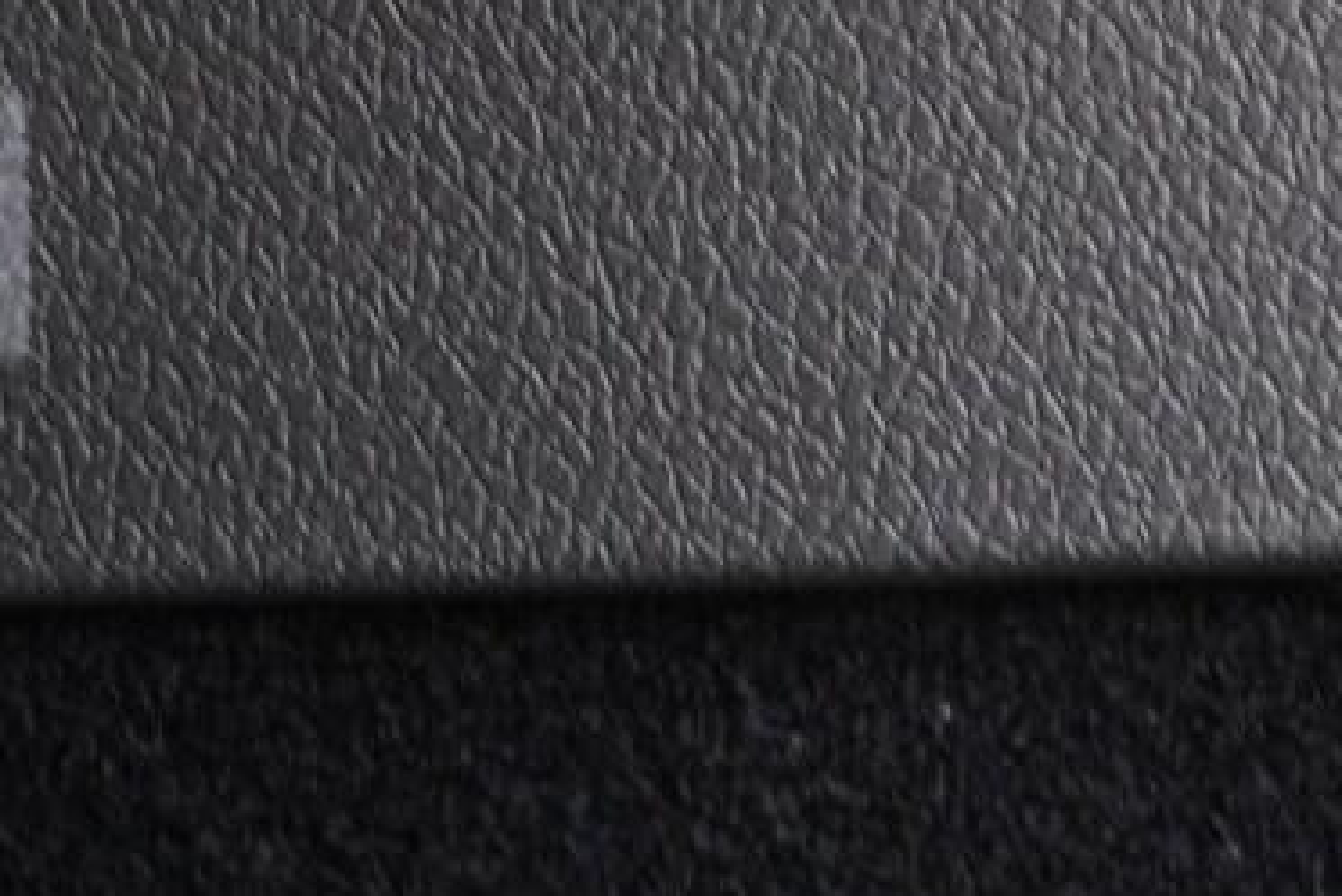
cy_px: 220
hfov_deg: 13.6
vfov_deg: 9.9
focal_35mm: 139
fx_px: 5183
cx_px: 2216
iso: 2000
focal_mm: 24
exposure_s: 1/40
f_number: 2.8
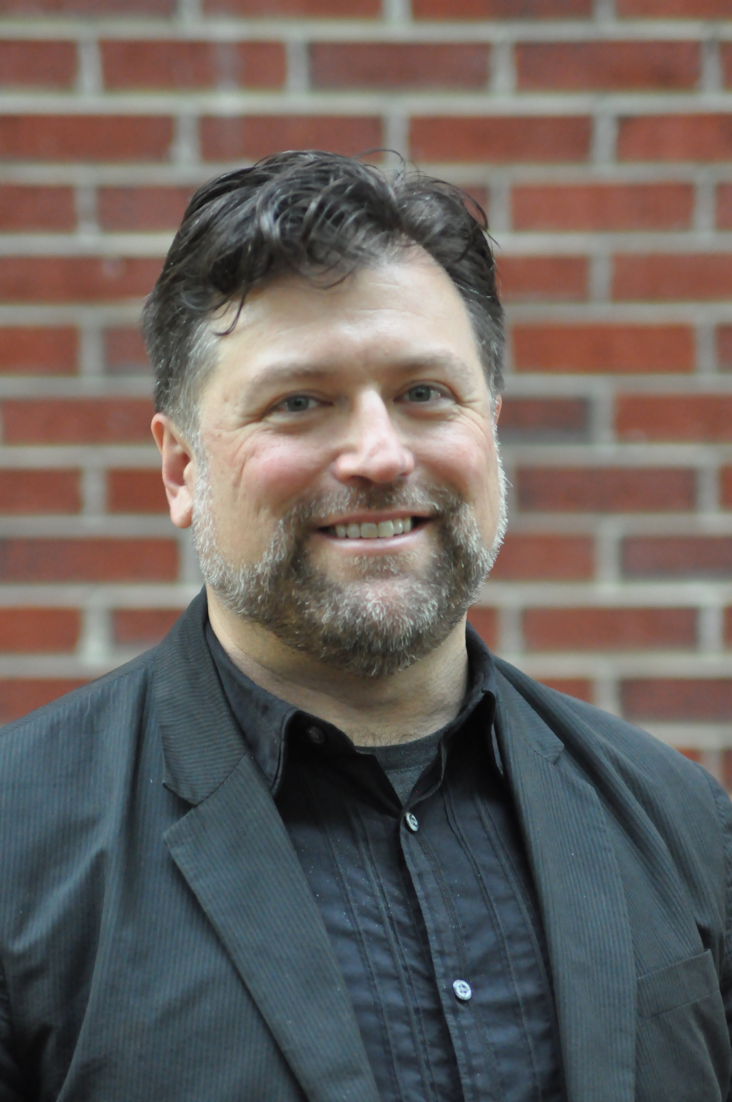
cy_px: 551
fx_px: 4816
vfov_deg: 13.1
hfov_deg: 8.7
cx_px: 366
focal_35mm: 158
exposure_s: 1/1000
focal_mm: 105
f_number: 2.8
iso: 2500
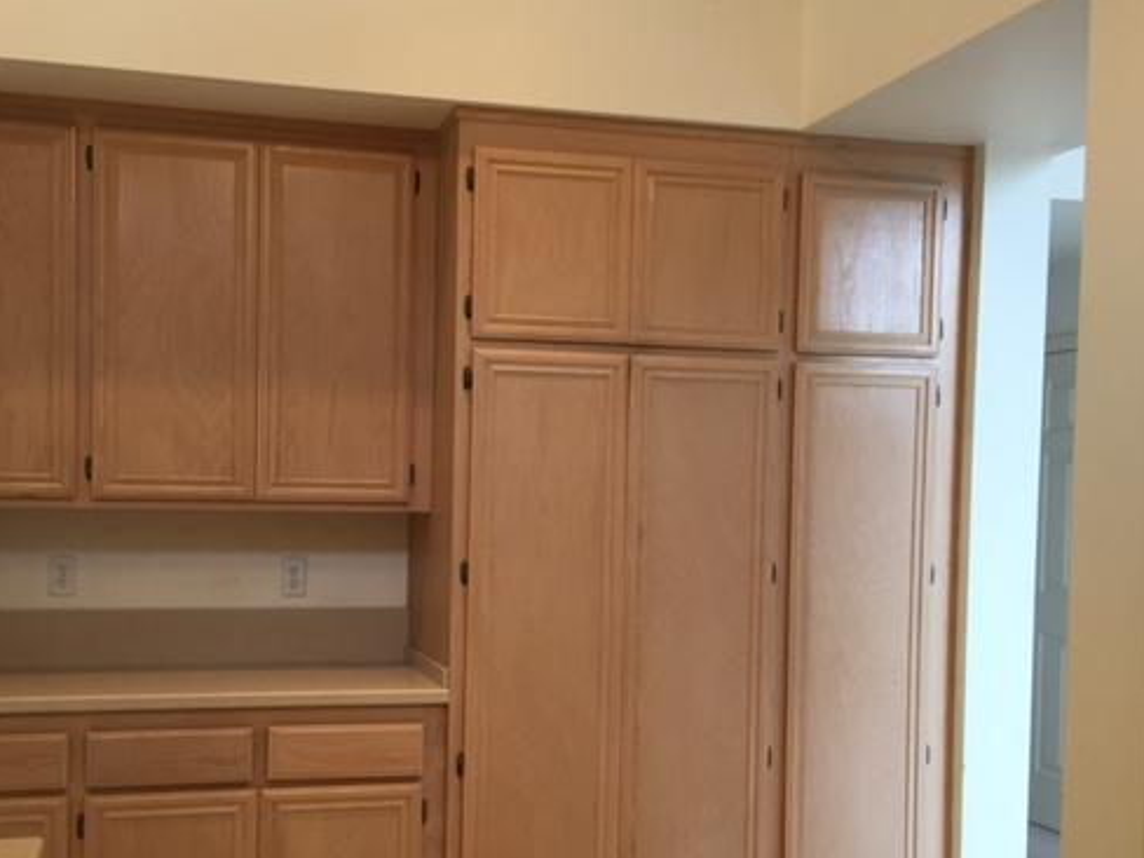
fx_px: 1256
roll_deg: -1.6
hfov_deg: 48.6
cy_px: 520
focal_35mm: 38
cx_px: 441
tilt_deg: -1.9
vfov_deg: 37.6
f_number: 2.2
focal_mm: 4.15
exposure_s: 1/30
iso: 50
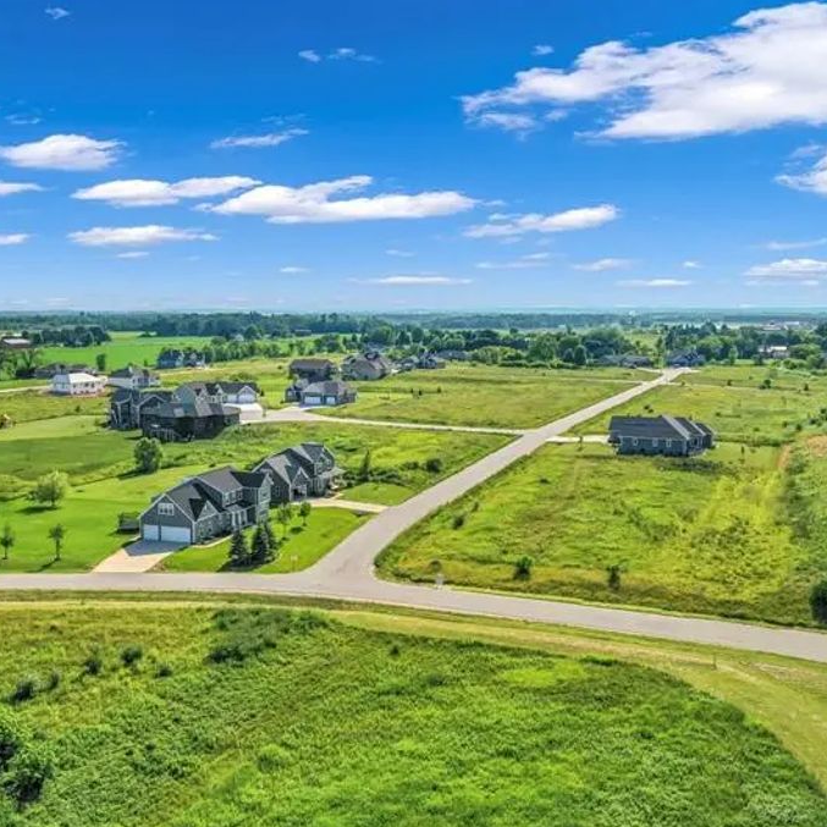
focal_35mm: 36
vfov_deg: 46.0
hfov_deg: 46.0
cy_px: 414
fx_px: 973
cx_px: 398
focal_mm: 10.26
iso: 100
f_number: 5.6
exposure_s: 1/120
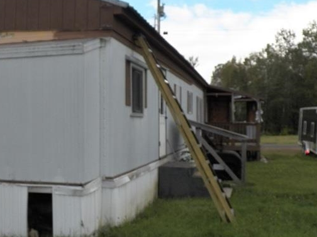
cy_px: 119
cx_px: 74
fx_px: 458
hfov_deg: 37.1
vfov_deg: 29.1
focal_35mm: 50
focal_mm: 4.9
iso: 125
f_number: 4
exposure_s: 1/1000
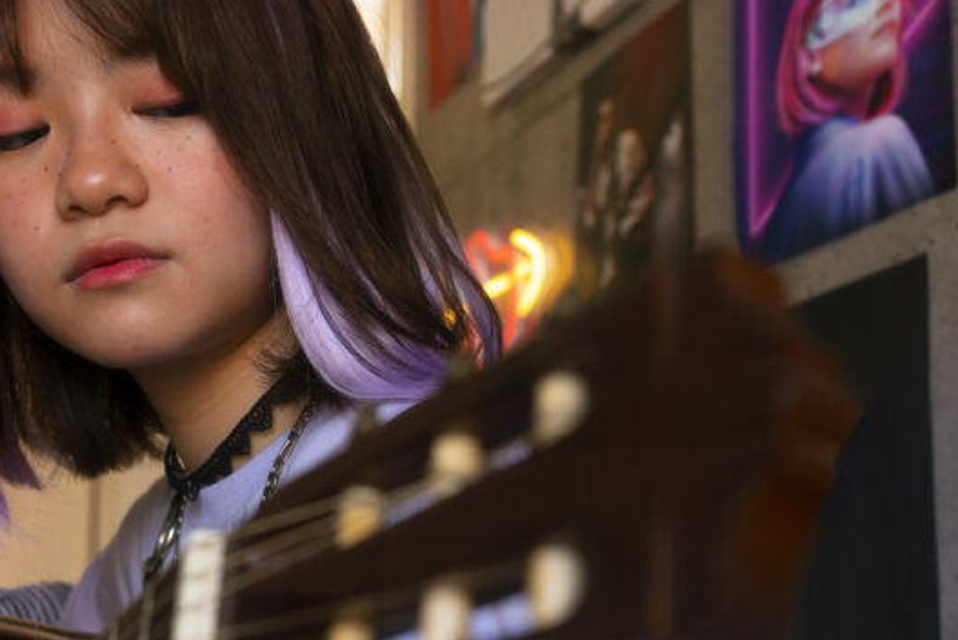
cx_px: 384
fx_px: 1810
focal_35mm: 68
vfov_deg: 19.9
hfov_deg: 29.6
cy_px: 448
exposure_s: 1/160
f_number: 4
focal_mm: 35
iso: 800
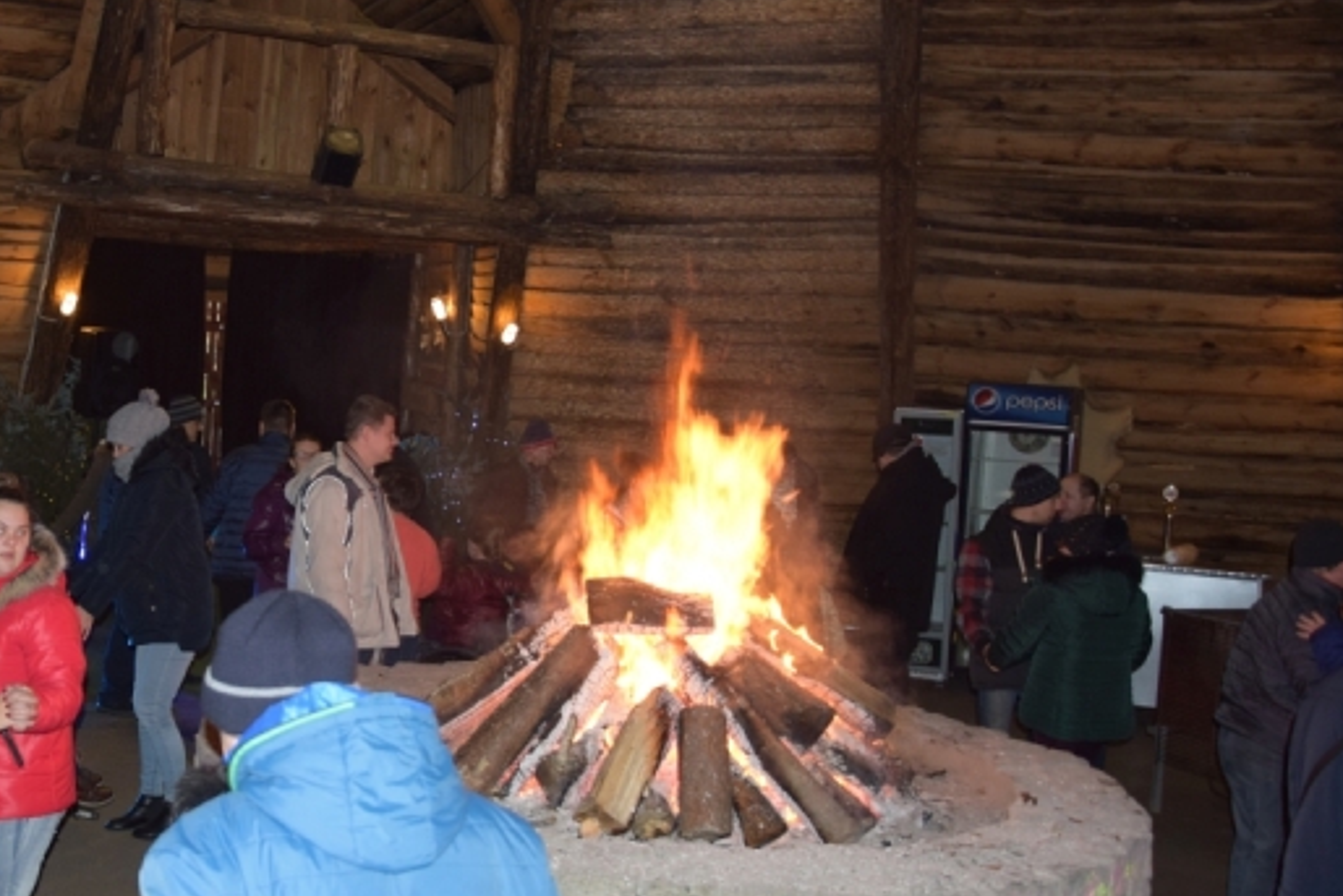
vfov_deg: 31.9
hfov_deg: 44.9
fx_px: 1567
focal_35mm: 42
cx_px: 342
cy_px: 413
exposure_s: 1/60
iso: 640
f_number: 3.5
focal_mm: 18
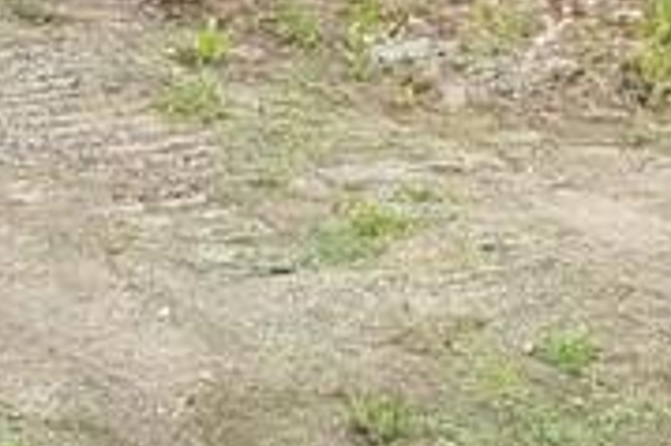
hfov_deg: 13.2
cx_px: 439
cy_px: -637
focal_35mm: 155
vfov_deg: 8.1
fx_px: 2886
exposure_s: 1/198
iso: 50
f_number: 1.7
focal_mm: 4.2
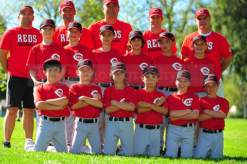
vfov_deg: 10.8
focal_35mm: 127
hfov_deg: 16.1
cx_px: 114
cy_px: 71
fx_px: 870
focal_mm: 105
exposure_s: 1/800
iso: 200
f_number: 3.5
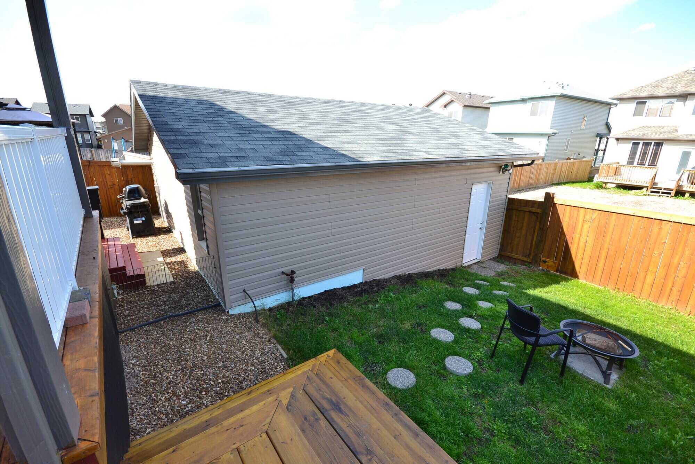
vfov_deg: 77.3
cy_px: 232
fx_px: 290
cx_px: 348
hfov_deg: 100.4
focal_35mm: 15
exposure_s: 1/160
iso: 400
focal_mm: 10
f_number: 10
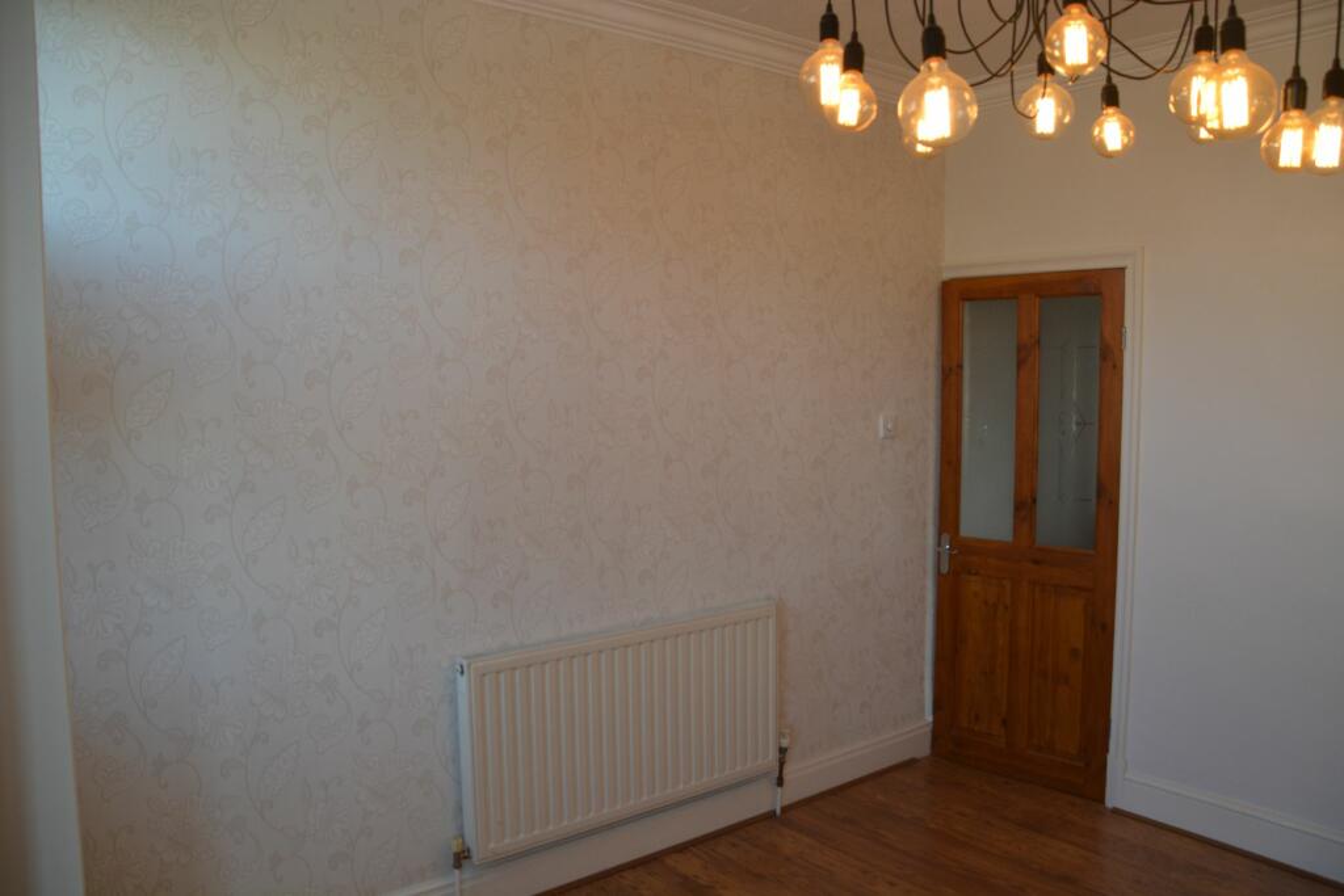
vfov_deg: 47.9
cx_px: 672
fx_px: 1008
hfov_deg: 67.4
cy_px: 448
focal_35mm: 27
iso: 400
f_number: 5.6
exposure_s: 1/125
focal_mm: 18
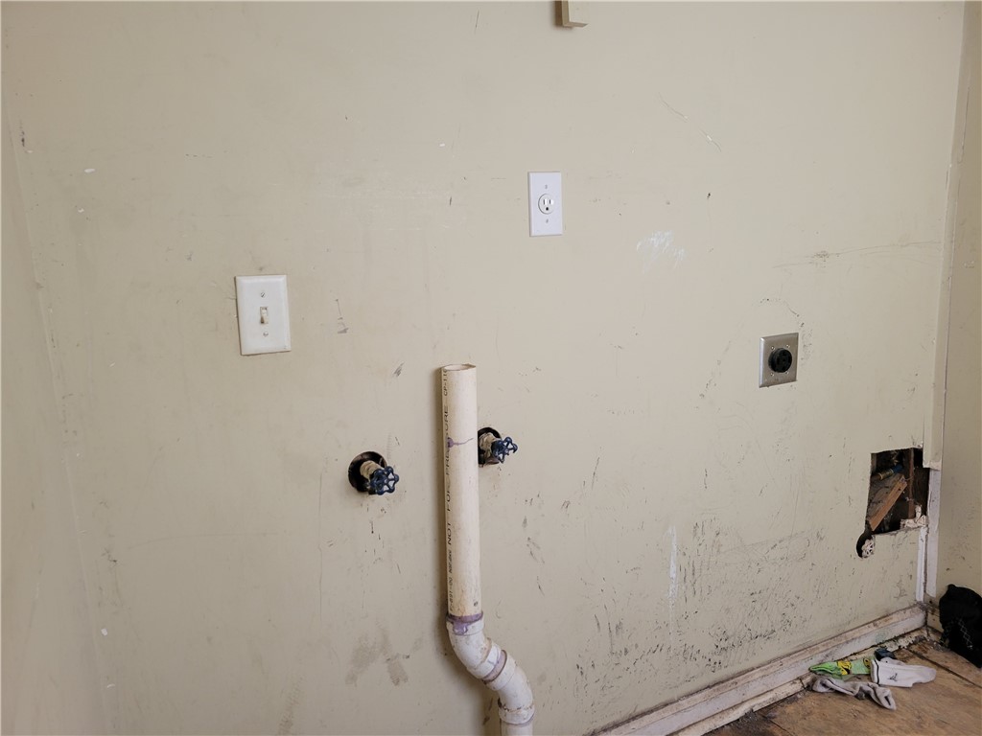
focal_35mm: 26
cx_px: 491
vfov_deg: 53.1
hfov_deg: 67.3
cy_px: 368
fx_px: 738
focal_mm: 5.4
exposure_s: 1/60
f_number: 1.8
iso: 200
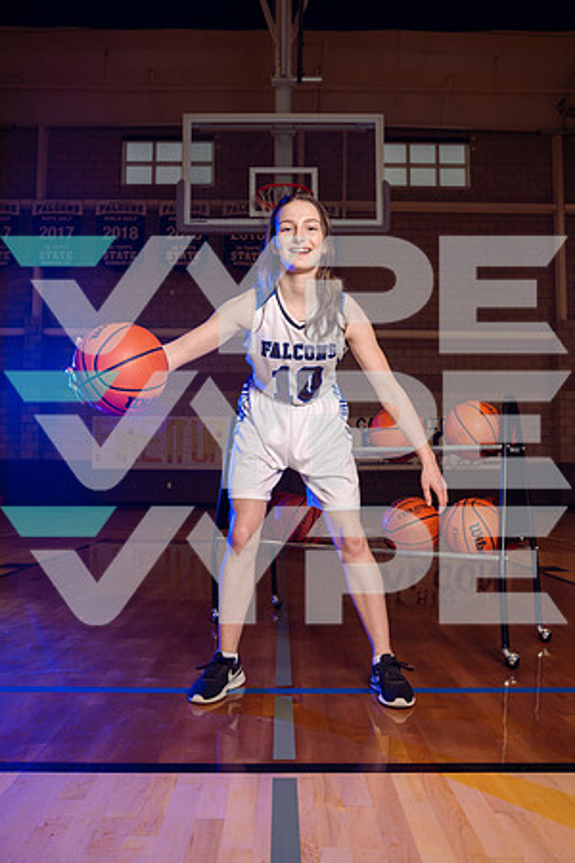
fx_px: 719
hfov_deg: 43.6
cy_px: 432
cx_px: 288
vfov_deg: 61.9
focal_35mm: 30
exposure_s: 1/250
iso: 400
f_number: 7.1
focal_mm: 30
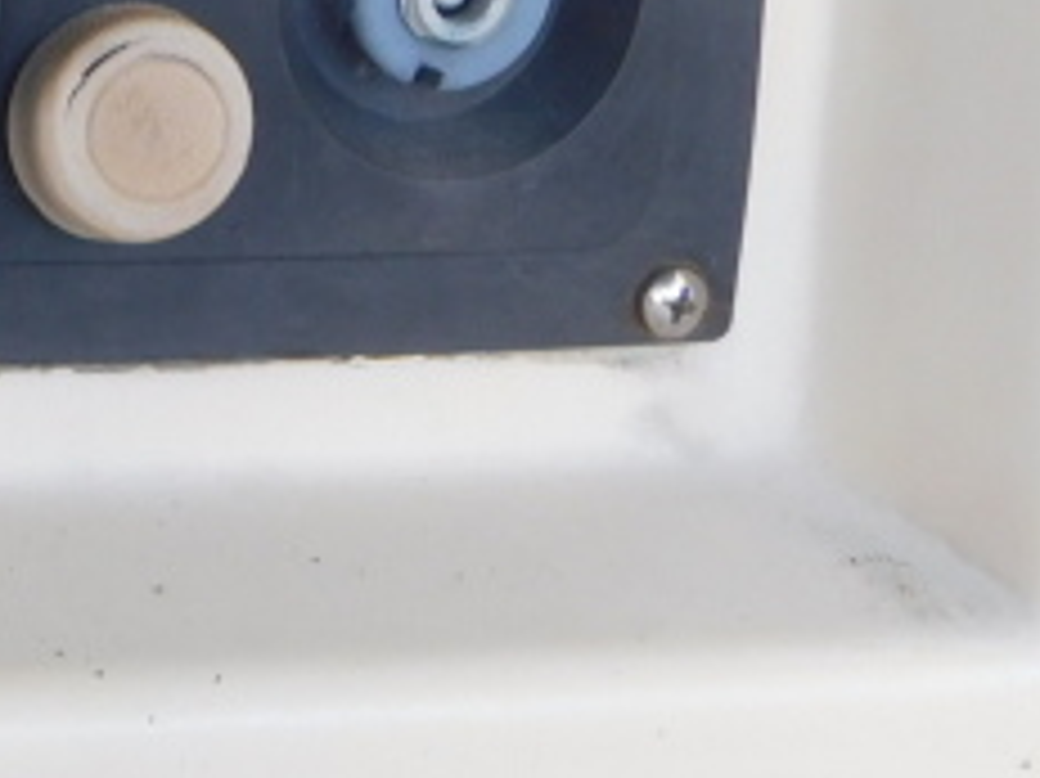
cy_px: -135
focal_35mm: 177
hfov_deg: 10.7
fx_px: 5315
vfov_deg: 8.3
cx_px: -653
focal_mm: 9
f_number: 3.8
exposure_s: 1/30
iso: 125
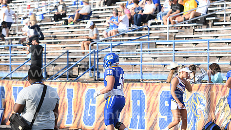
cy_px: 84
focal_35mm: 260
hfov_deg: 8.3
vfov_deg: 4.7
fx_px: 1591
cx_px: 113
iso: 200
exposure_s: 1/1600
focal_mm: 135
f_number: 4
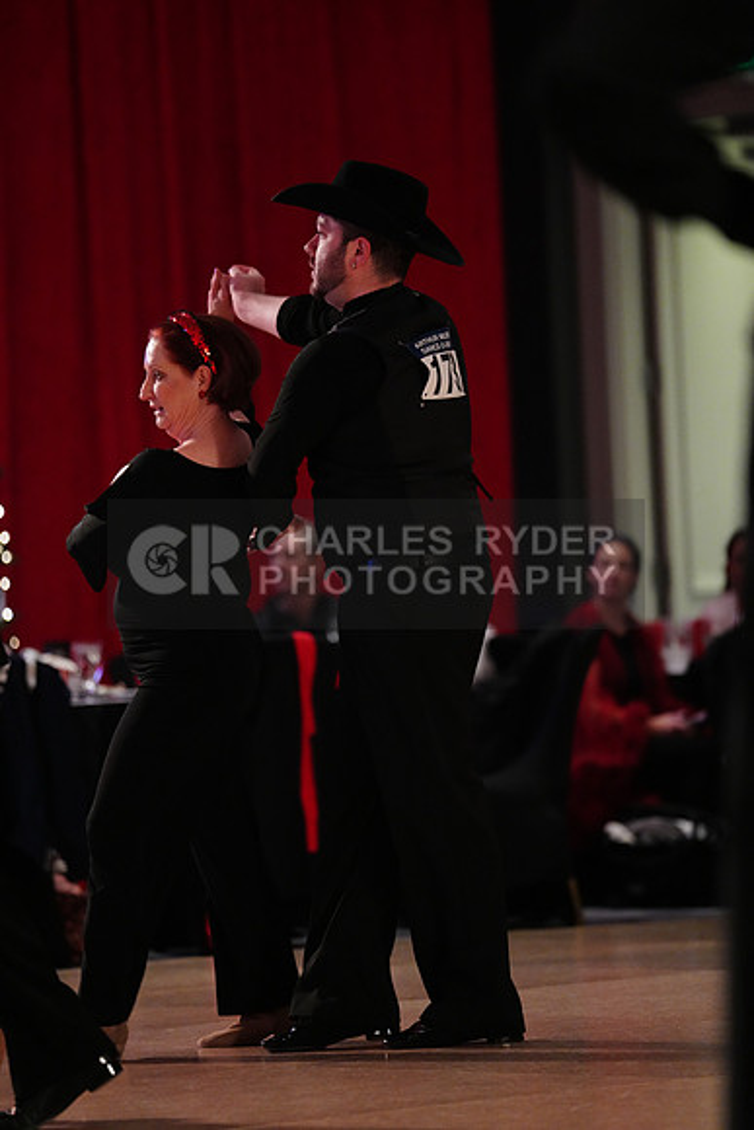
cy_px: 565
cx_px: 377
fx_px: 6279
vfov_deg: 10.3
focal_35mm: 200
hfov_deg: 6.9
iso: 5000
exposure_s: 1/400
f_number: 2.8
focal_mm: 200
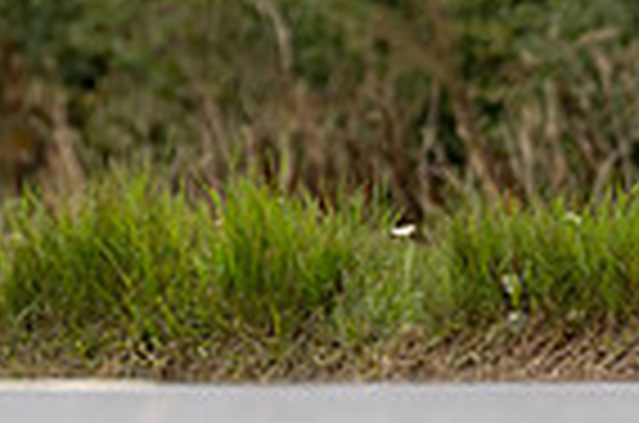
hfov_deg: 1.5
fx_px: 23820
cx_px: -352
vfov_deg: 1.0
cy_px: -344
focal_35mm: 1345
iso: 800
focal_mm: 200
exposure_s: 1/1000
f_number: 3.5
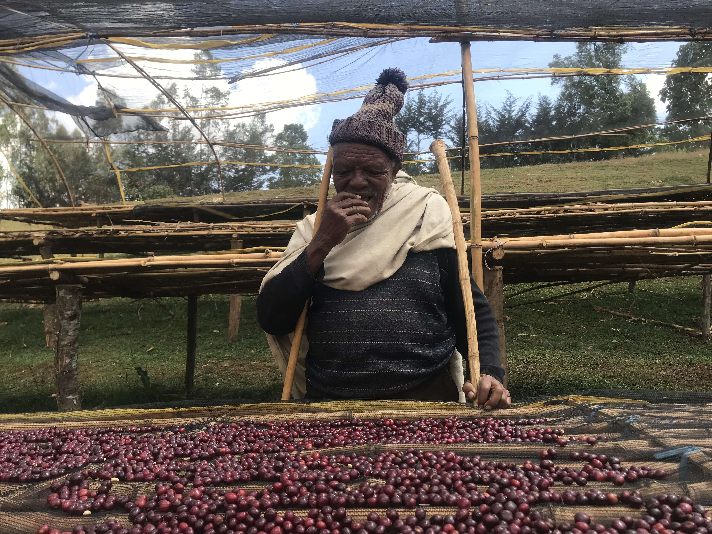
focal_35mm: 28
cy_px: 267
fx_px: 576
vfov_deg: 49.7
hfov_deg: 63.4
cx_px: 356
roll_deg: -0.4
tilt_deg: +8.6
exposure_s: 1/481
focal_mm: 3.99
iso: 20
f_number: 1.8
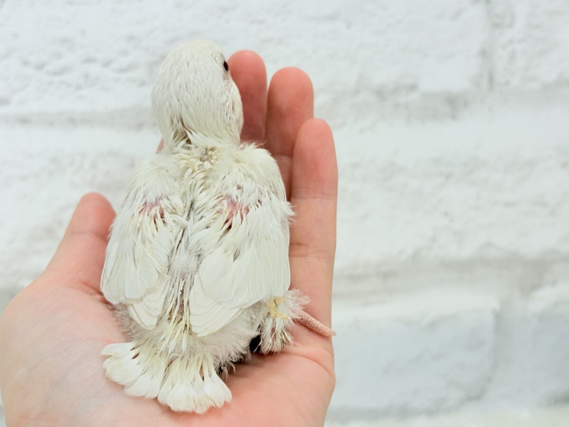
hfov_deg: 36.8
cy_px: 214
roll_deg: +2.7
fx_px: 855
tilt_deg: -12.0
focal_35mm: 52
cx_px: 284
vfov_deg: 28.0
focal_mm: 5.96
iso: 32
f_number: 1.6
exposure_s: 1/50
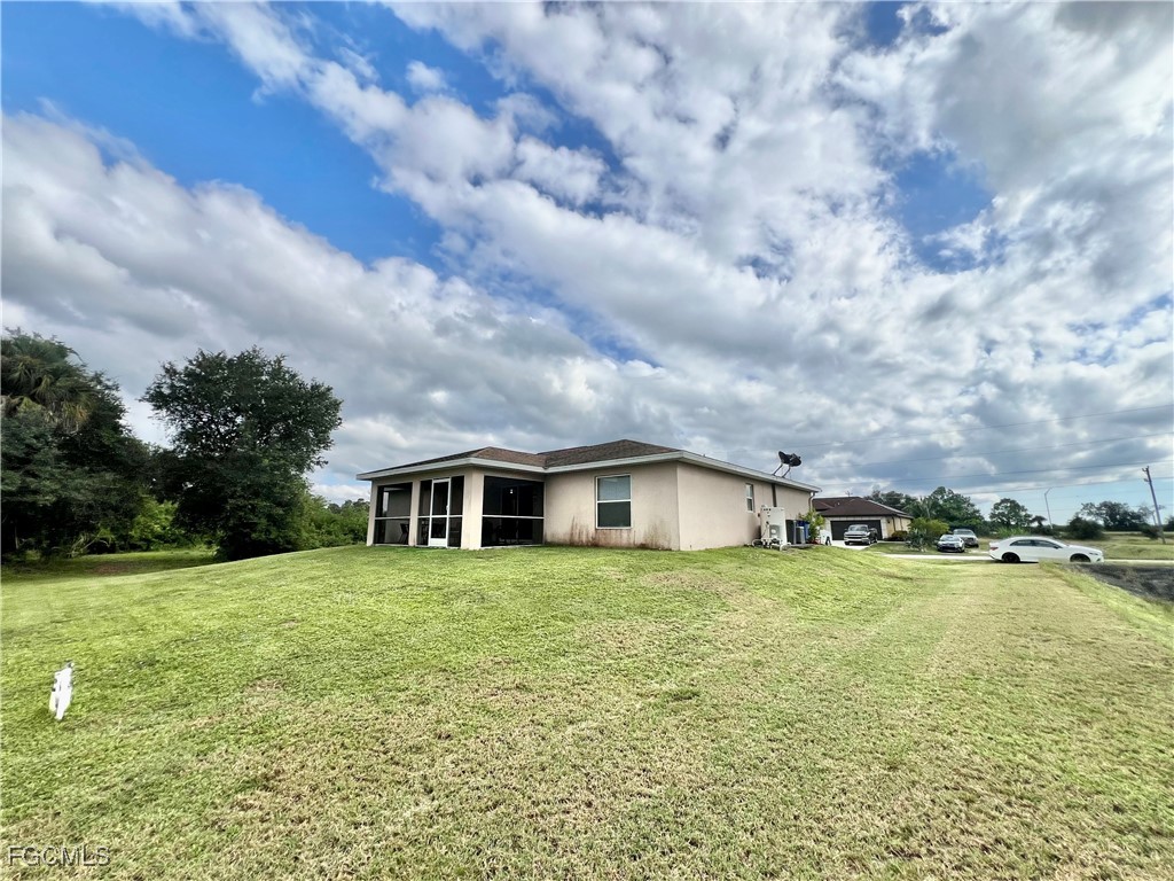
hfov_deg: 106.2
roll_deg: +0.1
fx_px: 441
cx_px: 587
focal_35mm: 13
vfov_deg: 89.9
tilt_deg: +10.8
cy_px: 440
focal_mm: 1.57
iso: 32
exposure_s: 1/2481
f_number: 1.8
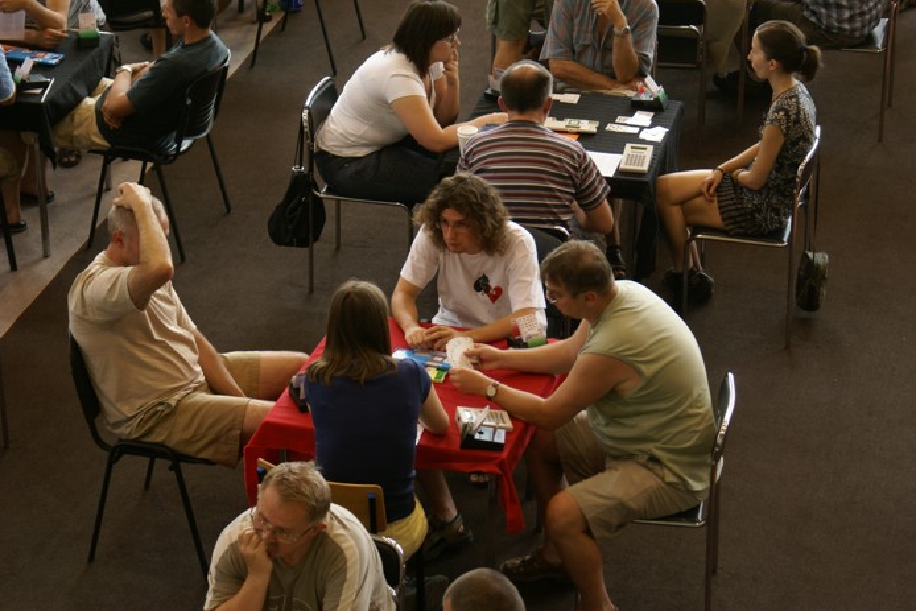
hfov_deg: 19.3
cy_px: 305
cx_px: 461
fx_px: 2697
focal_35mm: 106
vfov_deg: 12.9
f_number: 5.6
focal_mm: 70
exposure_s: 1/30
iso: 200
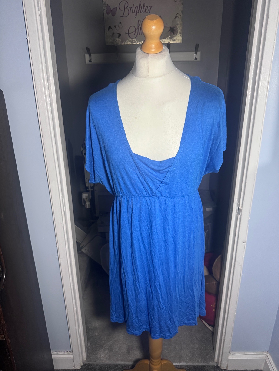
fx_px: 258
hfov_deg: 56.8
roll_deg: +1.0
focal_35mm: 24
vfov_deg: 71.6
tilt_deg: -20.0
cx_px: 140
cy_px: 186
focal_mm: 6.76
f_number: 1.78
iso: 400
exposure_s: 1/60
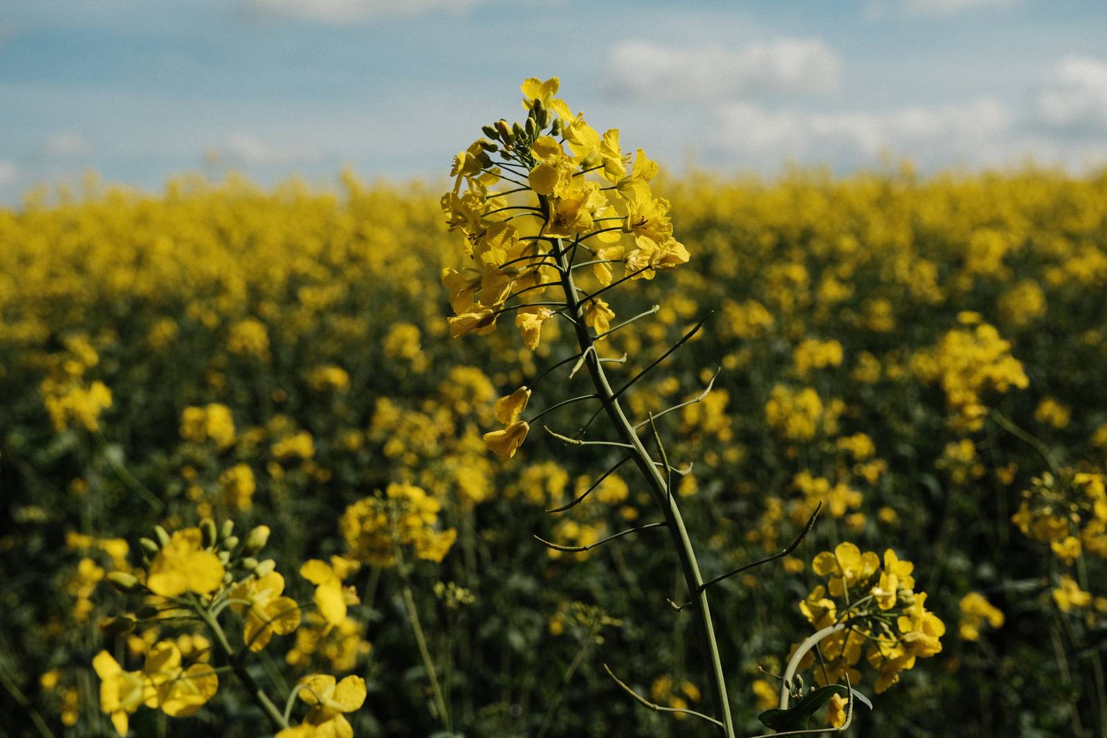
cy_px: 369
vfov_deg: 30.5
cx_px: 554
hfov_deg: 44.5
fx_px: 1353
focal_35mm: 44
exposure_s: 1/4700
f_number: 5.6
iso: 640
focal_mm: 29.2
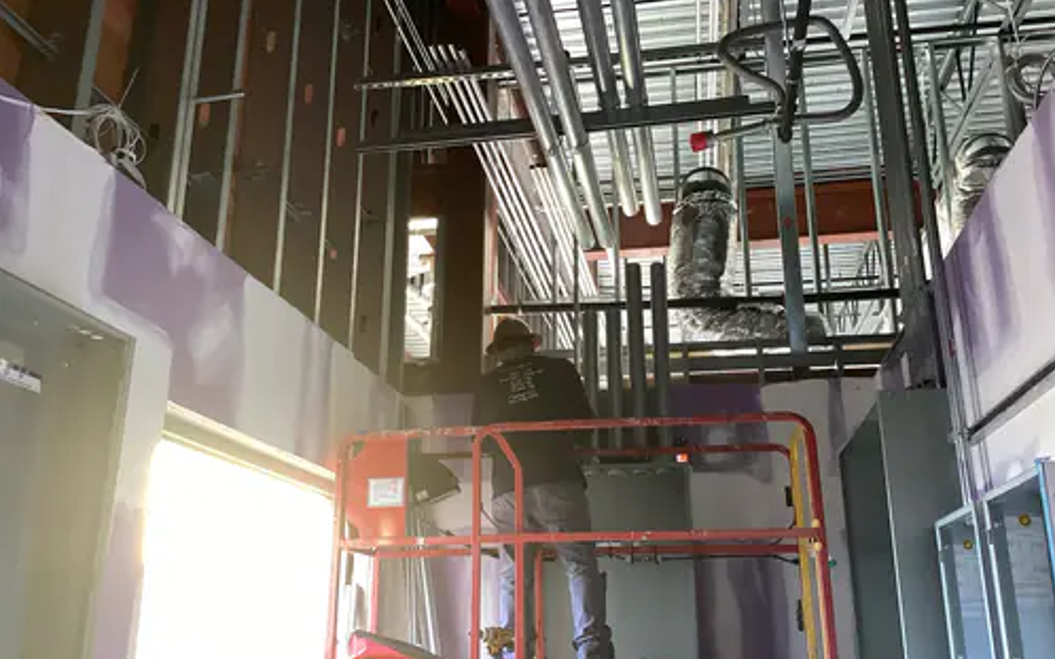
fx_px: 949
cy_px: 332
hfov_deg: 58.2
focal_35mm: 33
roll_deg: -0.3
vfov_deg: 38.3
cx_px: 528
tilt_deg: +18.2
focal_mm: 3.3
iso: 125
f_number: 2.4
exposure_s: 1/60
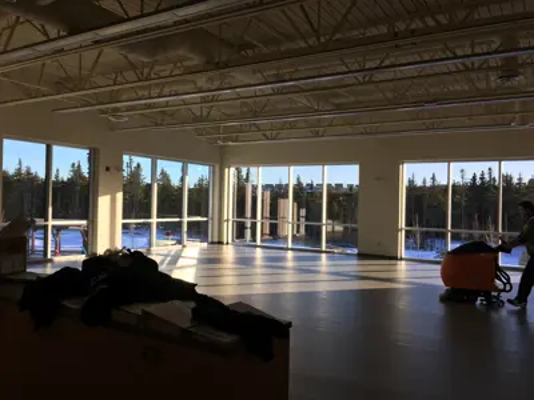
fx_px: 447
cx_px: 267
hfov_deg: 61.7
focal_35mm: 29
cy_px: 200
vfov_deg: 48.2
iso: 25
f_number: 2.2
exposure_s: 1/349
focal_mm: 4.15
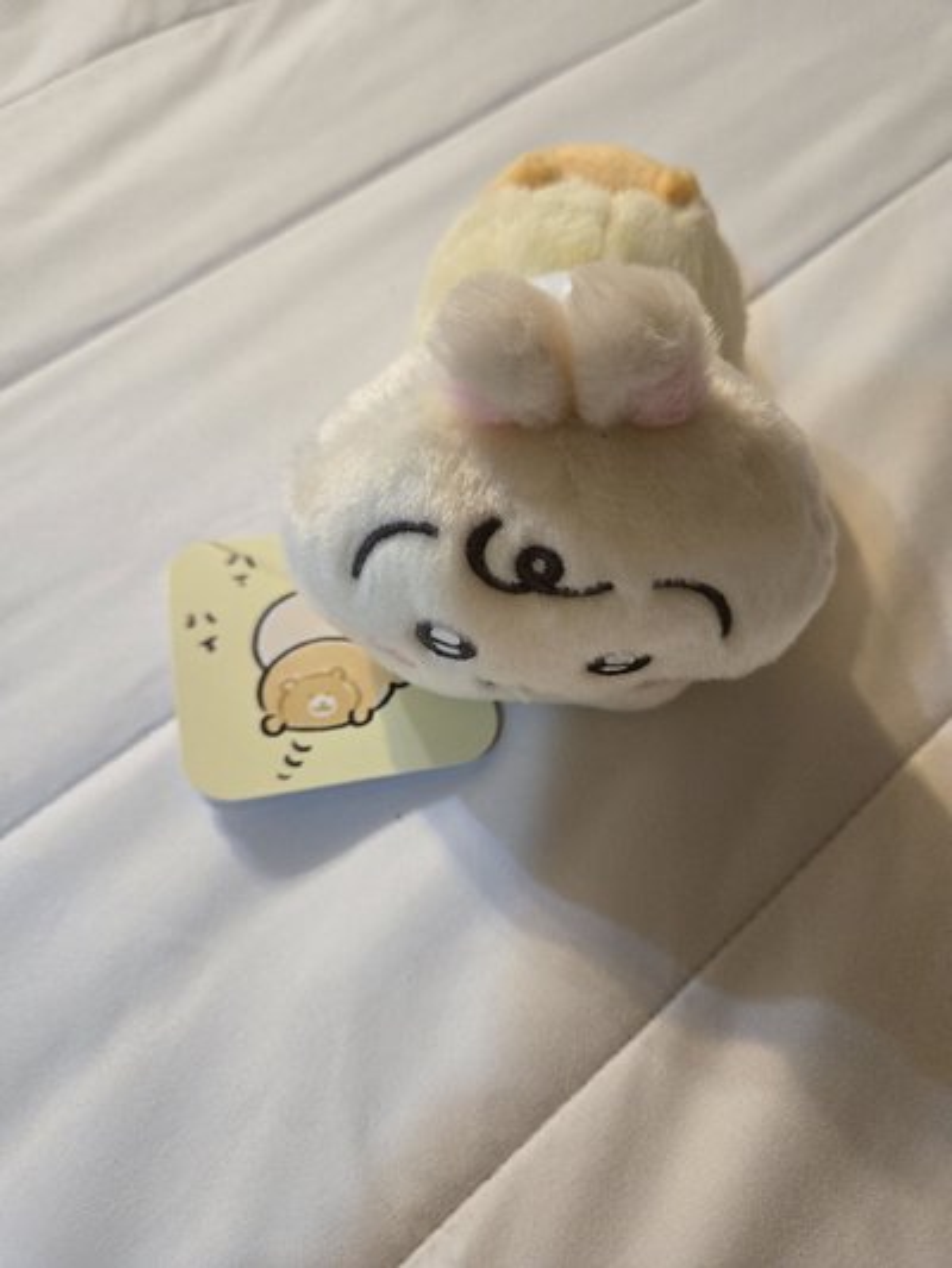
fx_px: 843
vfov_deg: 73.9
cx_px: 476
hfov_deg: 58.9
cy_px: 634
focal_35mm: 23
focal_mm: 5.4
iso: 500
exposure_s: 1/120
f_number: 1.8
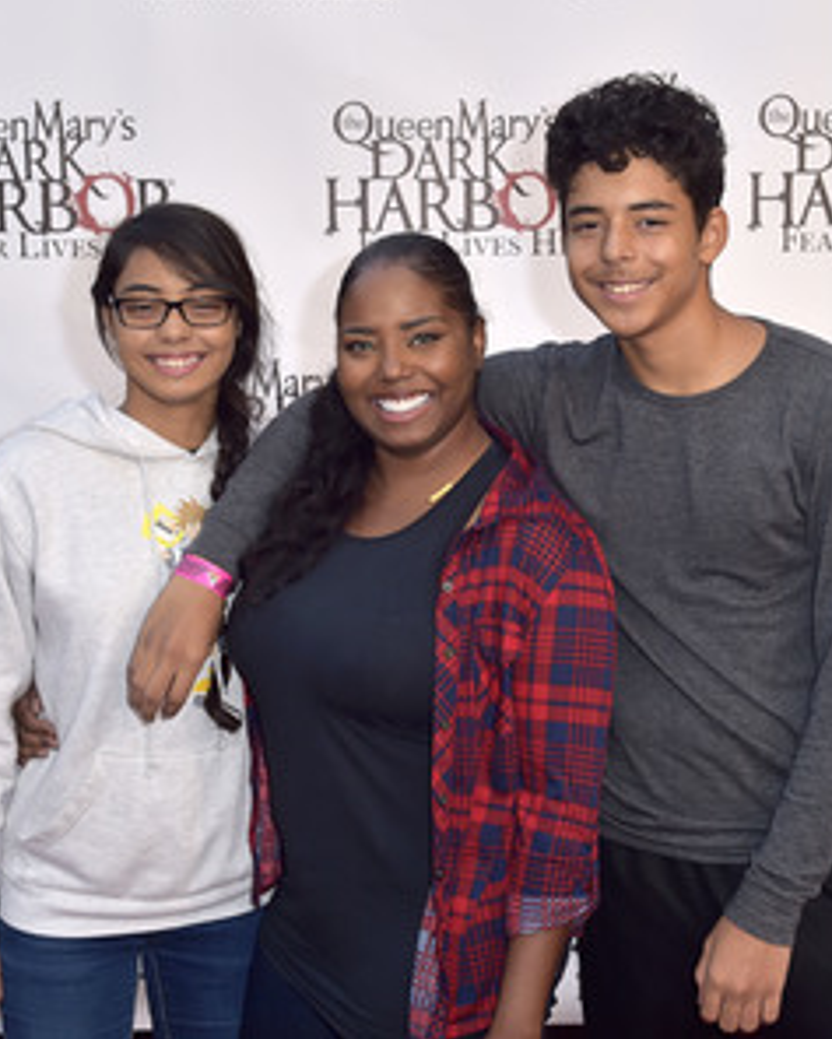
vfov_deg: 33.0
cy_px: 516
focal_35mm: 57
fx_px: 1754
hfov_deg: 26.7
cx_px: 404
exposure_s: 1/250
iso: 250
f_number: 5.6
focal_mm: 40
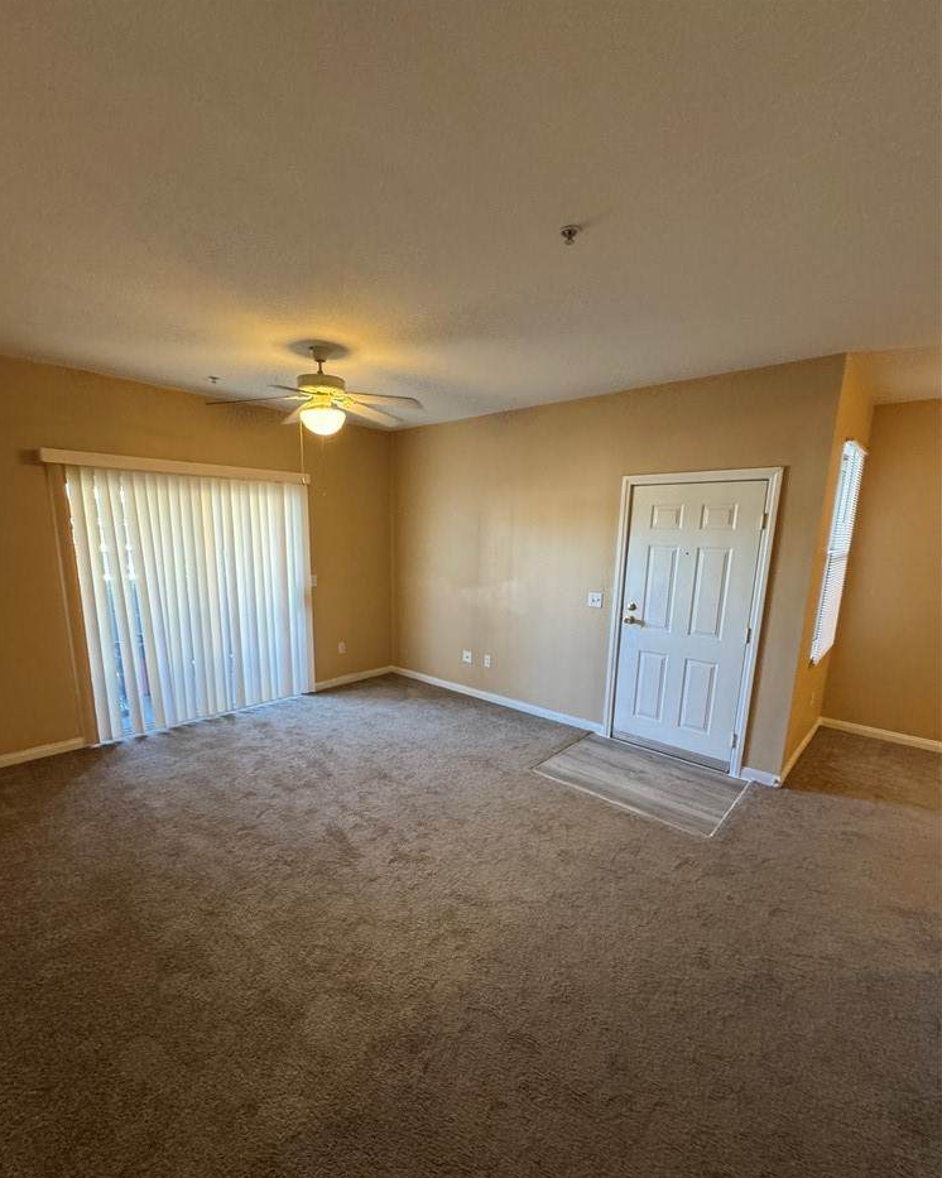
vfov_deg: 96.6
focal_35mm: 15
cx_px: 458
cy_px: 638
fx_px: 523
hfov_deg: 84.0
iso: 400
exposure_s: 1/60
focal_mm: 2.22
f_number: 2.2
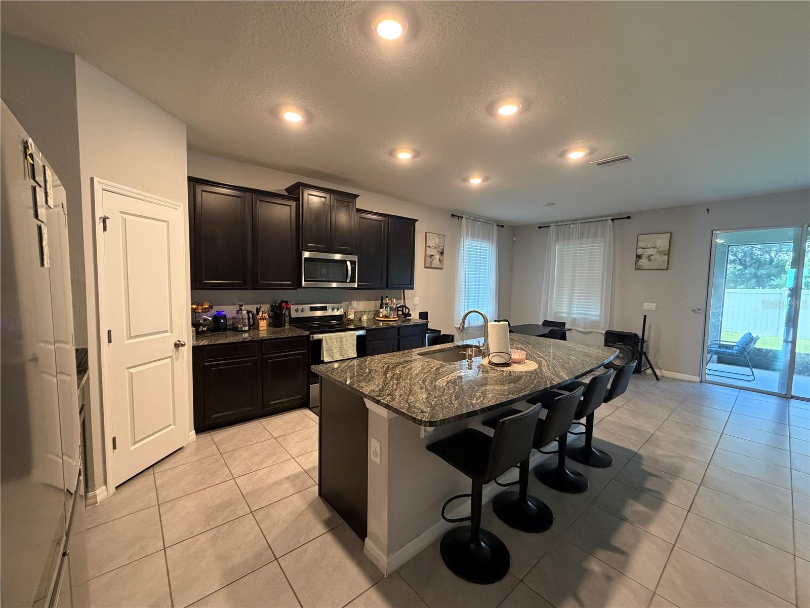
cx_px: 405
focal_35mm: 14
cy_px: 304
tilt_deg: -4.3
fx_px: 328
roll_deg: -0.8
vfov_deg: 85.7
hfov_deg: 102.1
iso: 400
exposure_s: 1/60
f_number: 2.2
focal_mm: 2.22
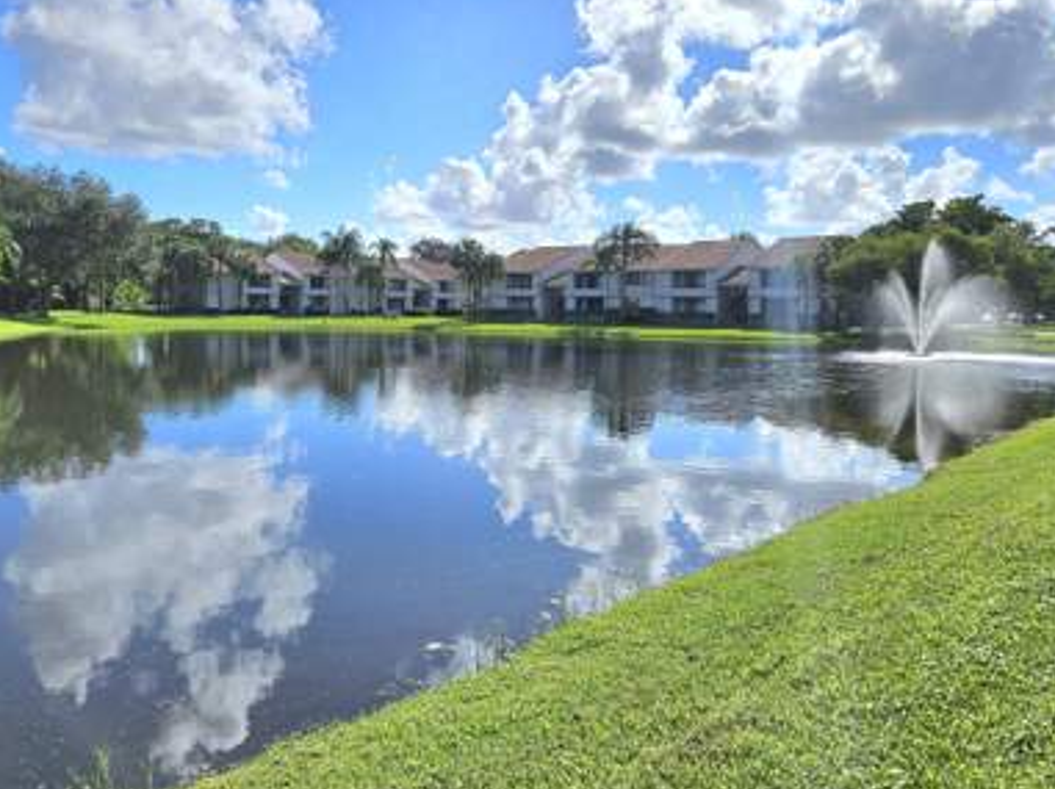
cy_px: 334
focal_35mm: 29
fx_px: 883
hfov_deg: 61.7
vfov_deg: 48.0
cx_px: 507
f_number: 1.8
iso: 25
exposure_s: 1/10000
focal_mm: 5.4
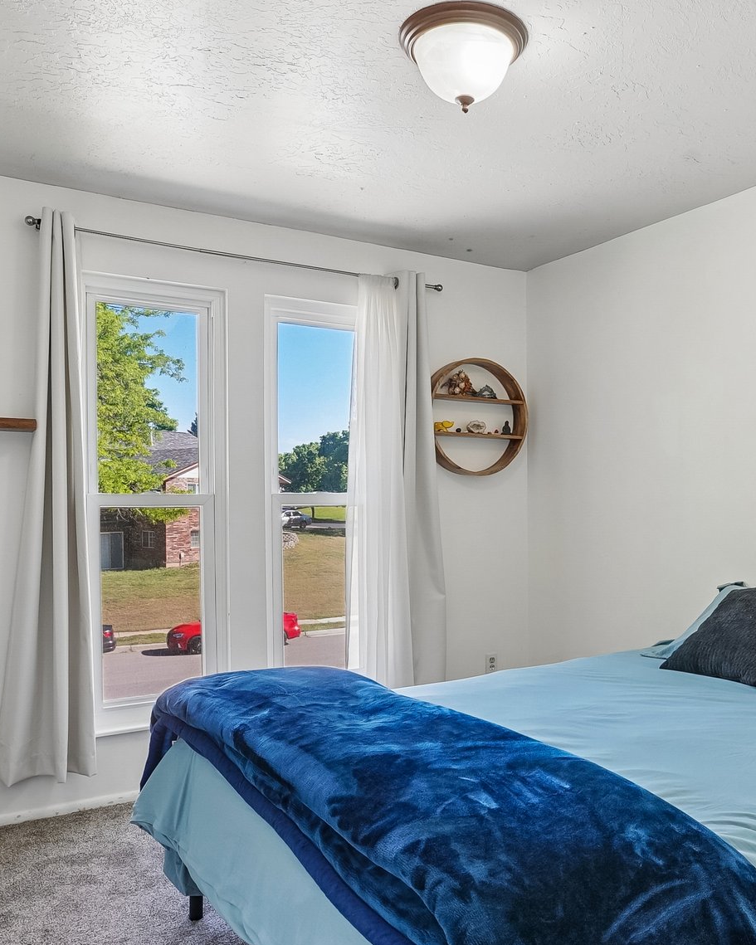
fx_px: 755
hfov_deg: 52.6
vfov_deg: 64.0
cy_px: 493
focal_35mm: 27
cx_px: 471
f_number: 8
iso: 400
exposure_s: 1/30
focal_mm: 16
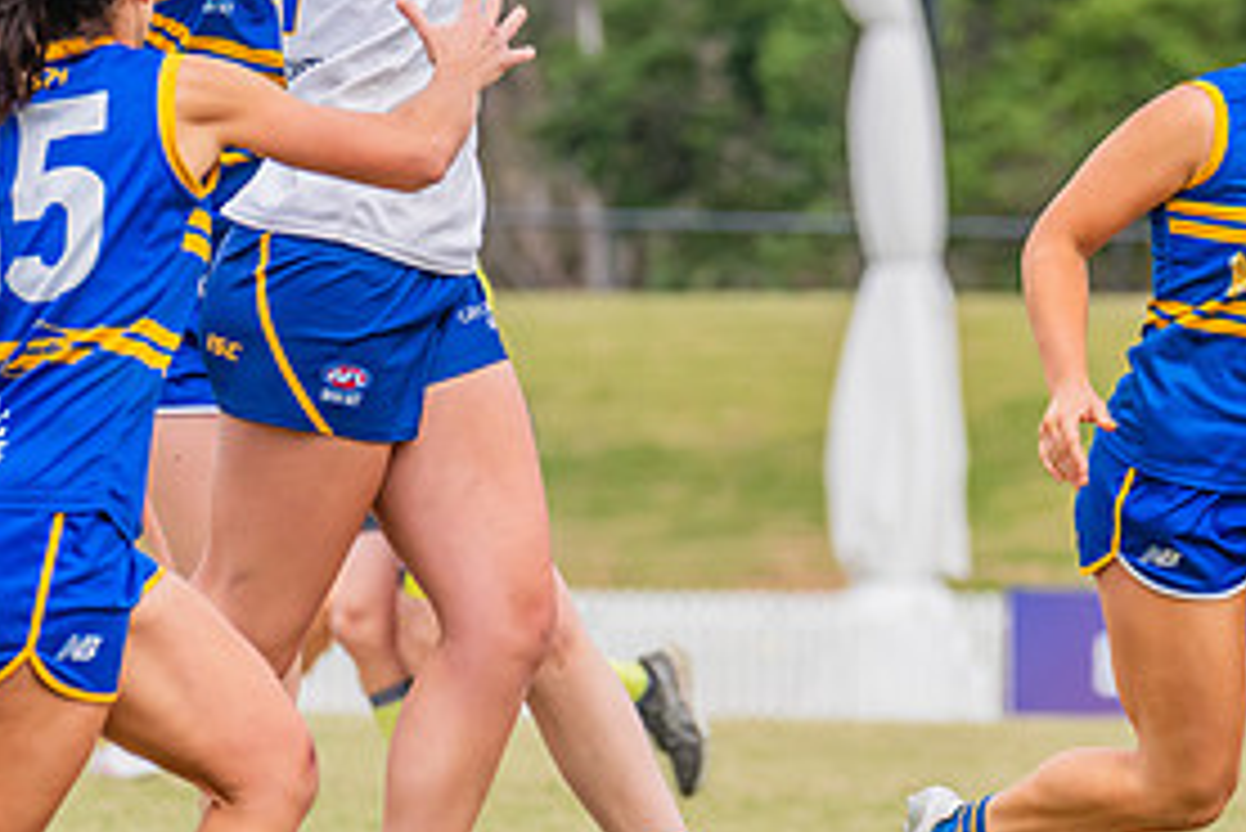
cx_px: 485
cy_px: 144
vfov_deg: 2.1
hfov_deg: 3.1
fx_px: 22889
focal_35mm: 661
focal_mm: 270
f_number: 8
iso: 800
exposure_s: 1/1250
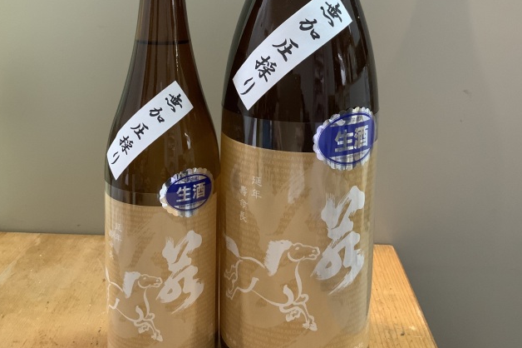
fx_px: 594
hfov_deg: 47.4
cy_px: 66
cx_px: 260
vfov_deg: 31.7
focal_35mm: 41
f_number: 1.8
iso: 250
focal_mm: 3
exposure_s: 1/50
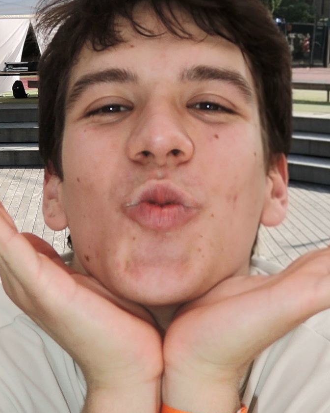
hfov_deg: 53.2
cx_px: 163
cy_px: 182
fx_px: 330
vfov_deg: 63.9
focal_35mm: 27
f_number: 2.8
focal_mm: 5.1
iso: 80
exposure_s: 1/1000
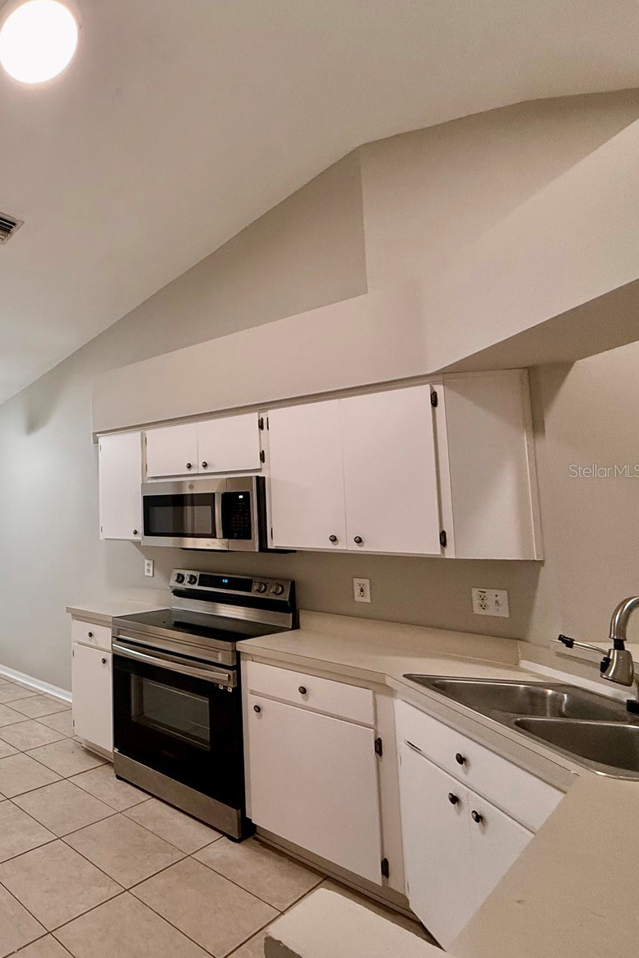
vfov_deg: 84.0
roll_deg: -0.5
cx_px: -12
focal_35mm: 20
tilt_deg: +6.0
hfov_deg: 49.5
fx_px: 532
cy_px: 470
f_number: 2.2
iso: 320
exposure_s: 1/120
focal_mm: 2.22
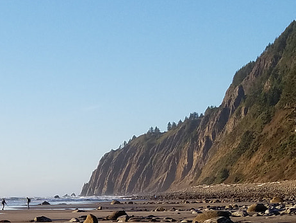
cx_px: 31
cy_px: 258
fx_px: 770
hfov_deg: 21.3
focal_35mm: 90
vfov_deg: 15.9
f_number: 1.7
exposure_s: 1/962
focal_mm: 4.2
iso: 50
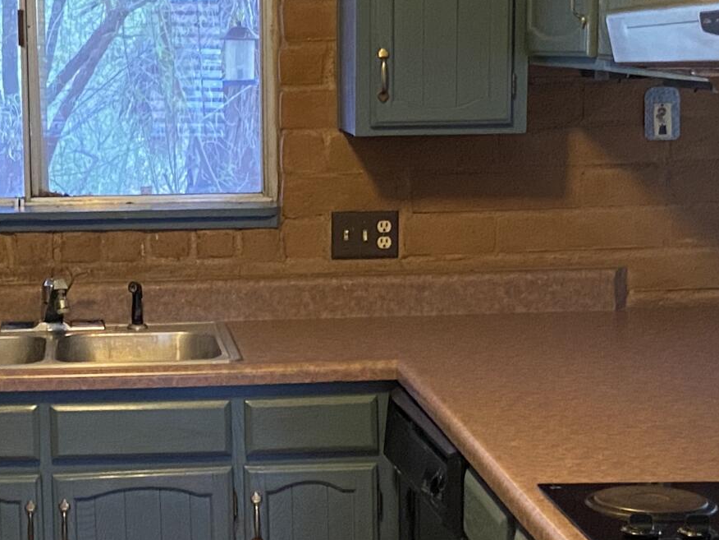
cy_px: 302
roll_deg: +0.9
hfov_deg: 21.6
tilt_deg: -8.4
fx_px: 1849
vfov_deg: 16.6
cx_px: 103
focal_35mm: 89
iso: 640
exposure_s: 1/30
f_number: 1.8
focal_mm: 4.25
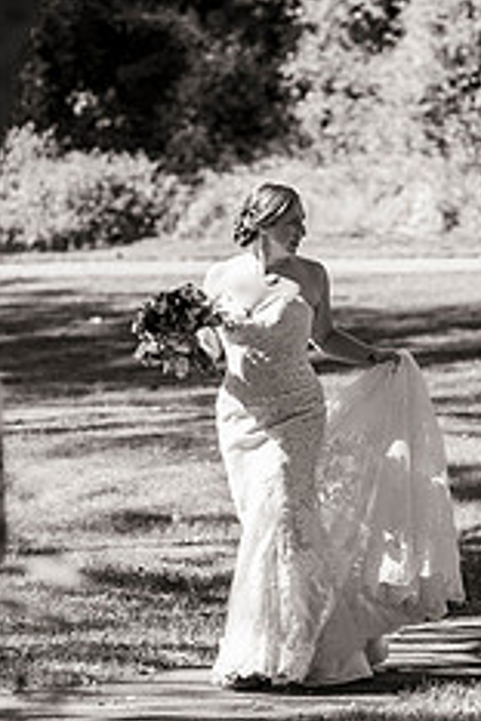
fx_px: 4629
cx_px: 248
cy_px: 376
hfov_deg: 5.9
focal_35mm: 231
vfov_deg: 8.9
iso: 160
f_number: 2.8
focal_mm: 120
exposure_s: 1/640
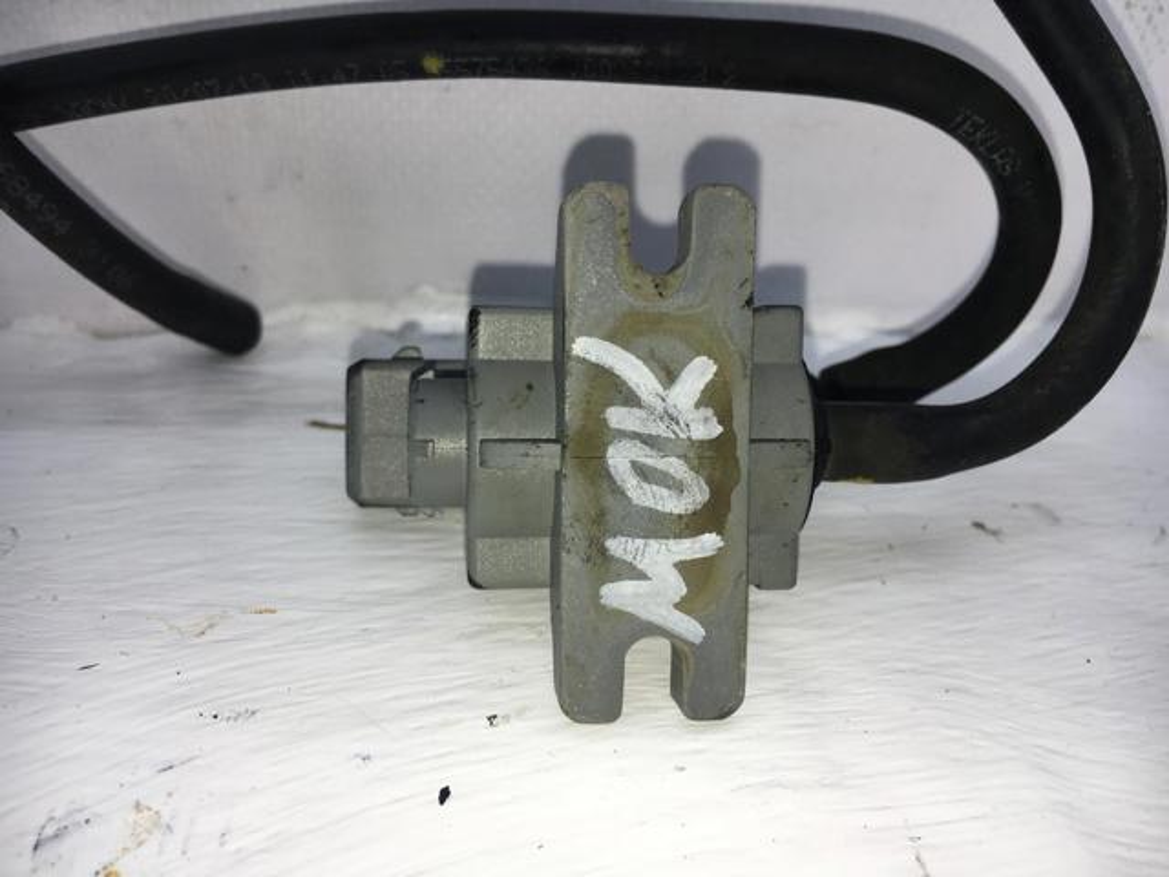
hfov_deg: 61.7
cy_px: 438
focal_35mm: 29
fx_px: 979
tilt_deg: -28.1
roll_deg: -2.5
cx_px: 584
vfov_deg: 48.2
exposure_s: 1/519
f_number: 2.2
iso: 25
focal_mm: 4.15
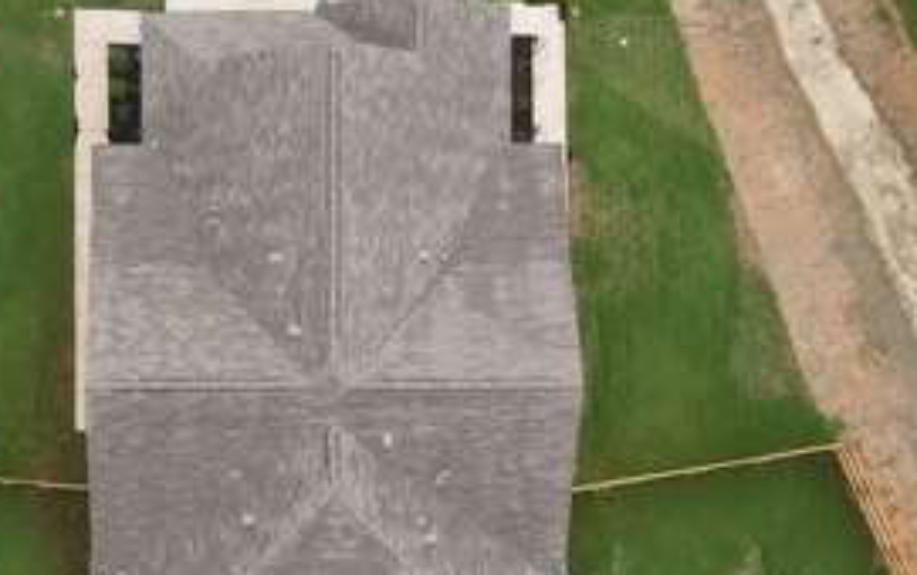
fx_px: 1501
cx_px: 220
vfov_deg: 21.4
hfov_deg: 33.2
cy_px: 453
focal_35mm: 60
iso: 100
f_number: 2.8
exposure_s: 1/120
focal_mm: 4.5
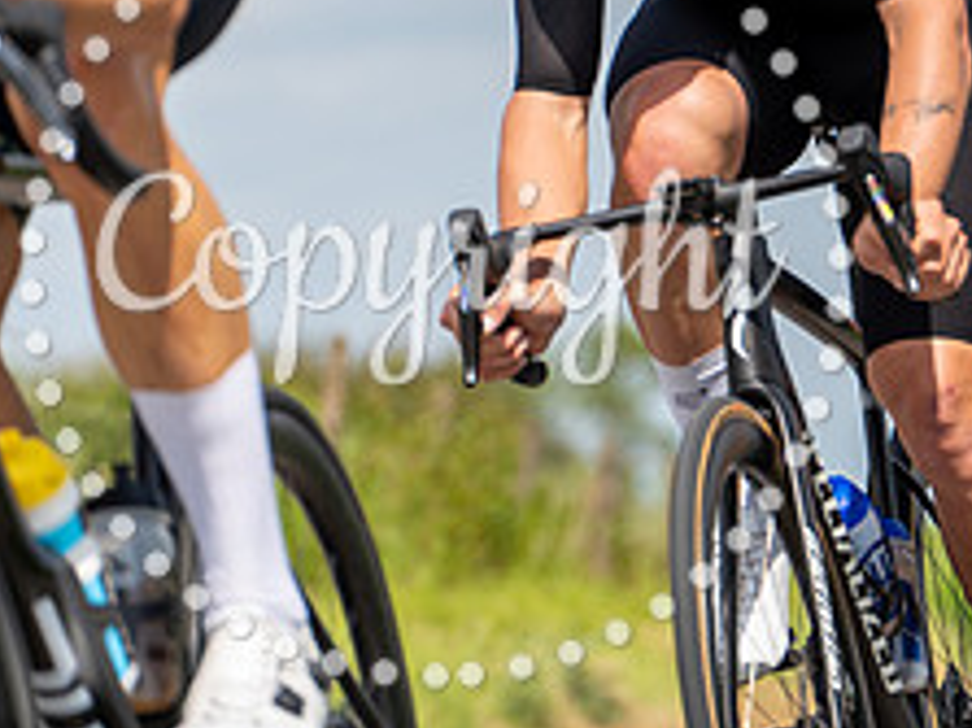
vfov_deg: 4.2
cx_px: 1120
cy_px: 41
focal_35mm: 355
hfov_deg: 5.6
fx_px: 9963
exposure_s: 1/1250
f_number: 3.5
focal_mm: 142
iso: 100
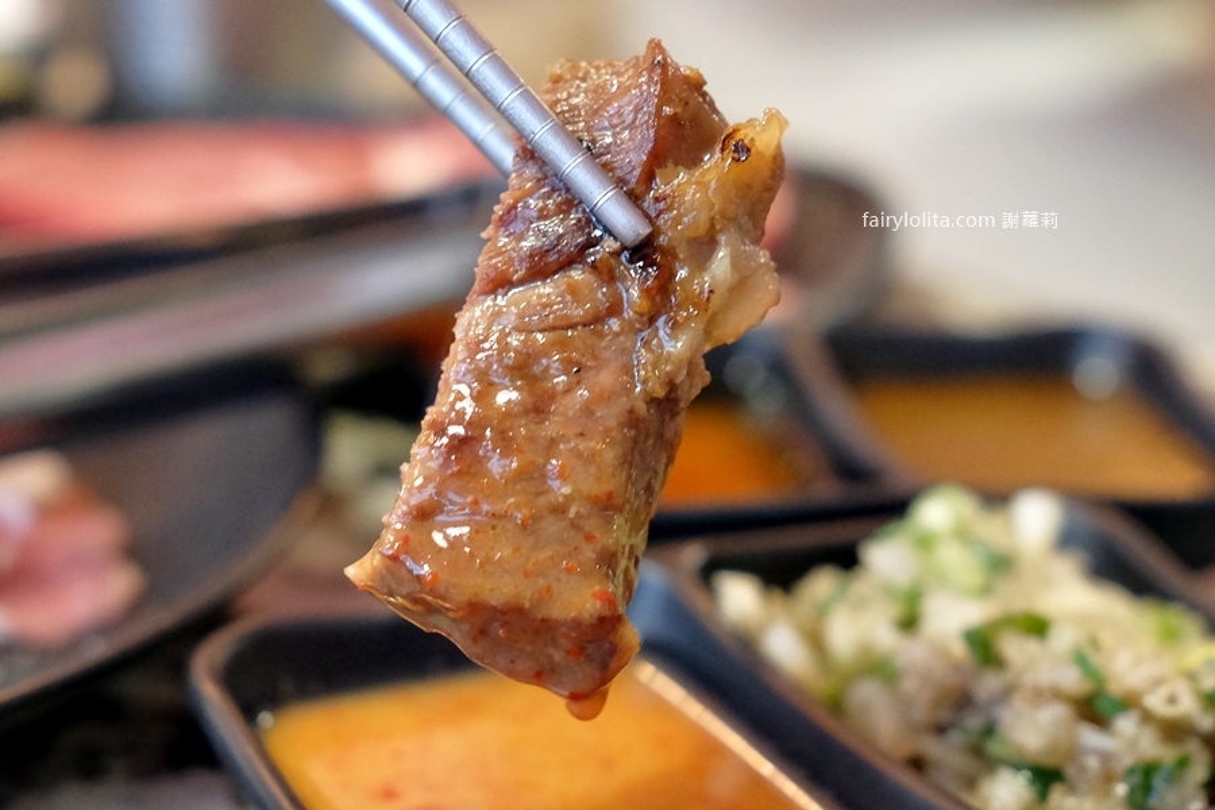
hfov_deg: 54.4
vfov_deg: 37.9
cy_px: 405
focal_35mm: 35
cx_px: 608
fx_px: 1181
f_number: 2.8
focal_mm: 23
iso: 2000
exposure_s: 1/50
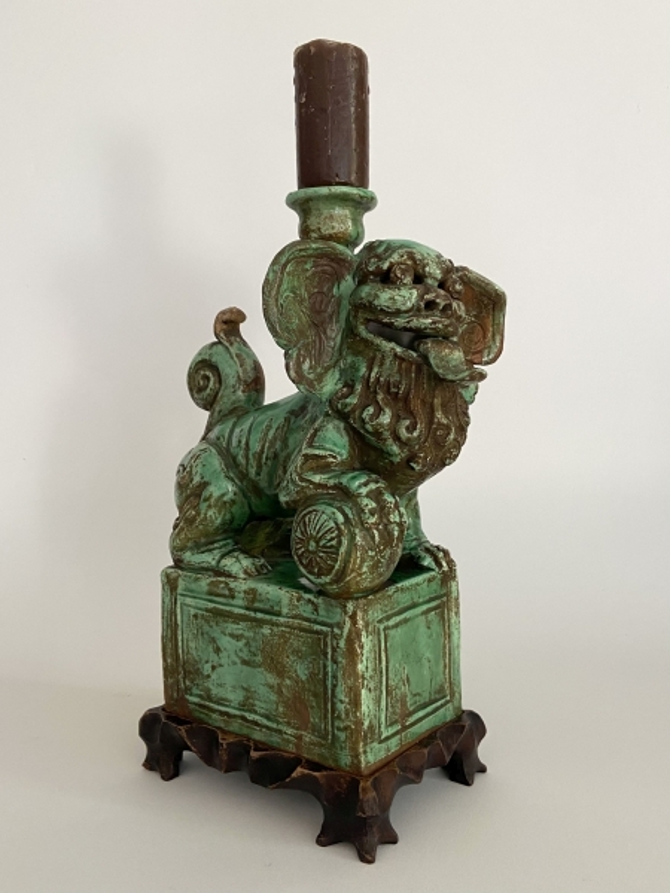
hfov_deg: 53.1
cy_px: 446
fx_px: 671
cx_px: 335
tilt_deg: -1.4
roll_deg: +0.3
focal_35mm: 26
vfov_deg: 67.3
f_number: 1.8
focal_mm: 4.25
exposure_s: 1/65
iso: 125
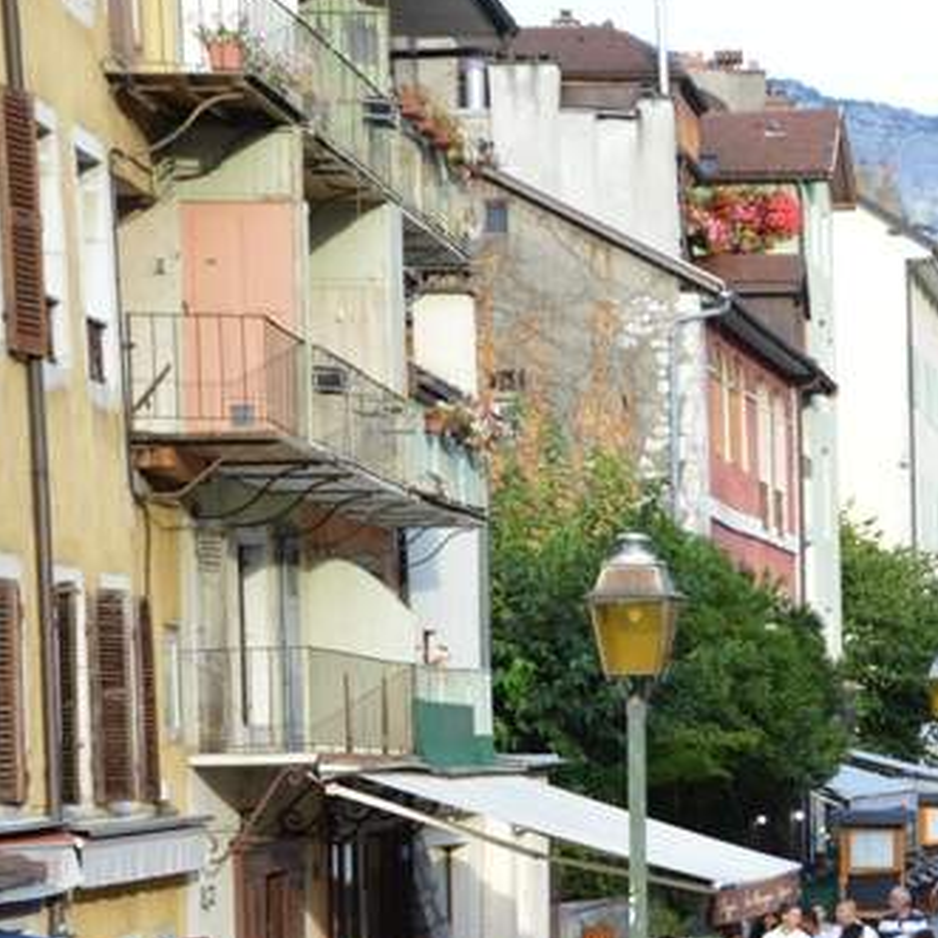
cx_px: 1264
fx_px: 4108
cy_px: 812
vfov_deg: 12.9
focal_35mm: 134
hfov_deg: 12.6
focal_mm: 34
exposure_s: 1/125
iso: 200
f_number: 5.6
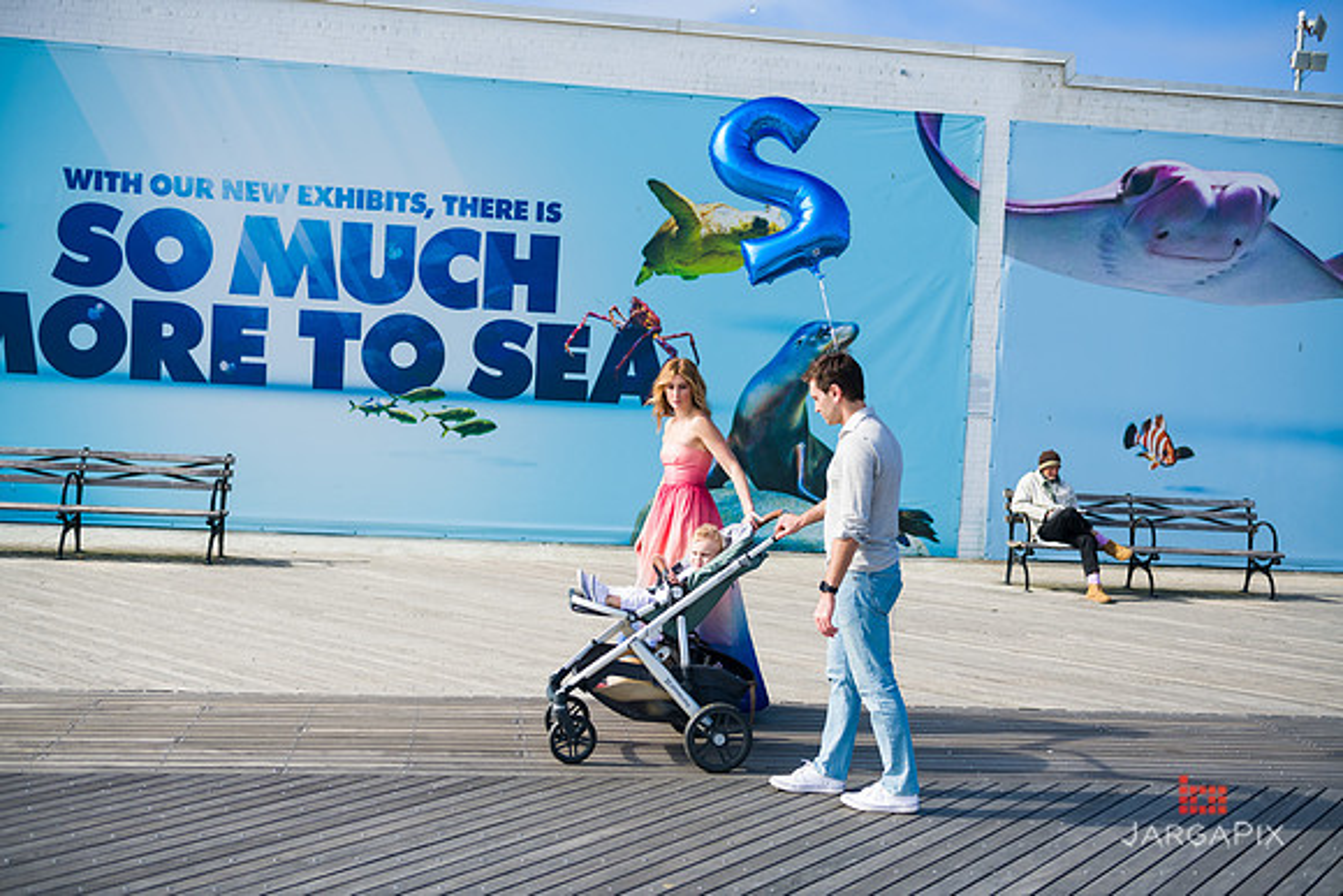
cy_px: 448
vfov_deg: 35.1
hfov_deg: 50.7
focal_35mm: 38
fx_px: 1418
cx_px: 672
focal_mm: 38
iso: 200
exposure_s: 1/2000
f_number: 5
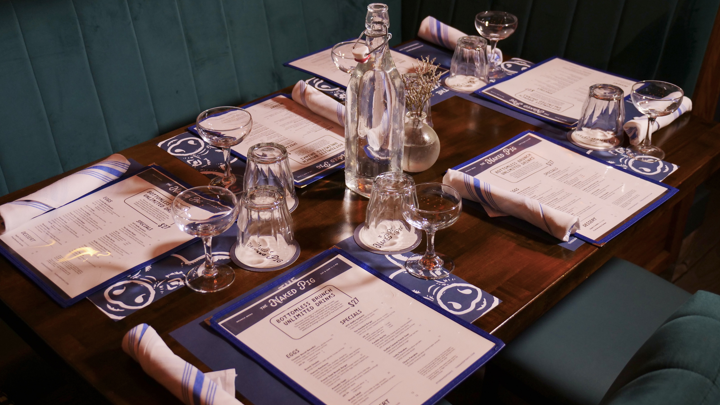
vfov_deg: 27.1
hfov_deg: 46.4
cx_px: 362
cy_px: 187
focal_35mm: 44
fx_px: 840
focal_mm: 20
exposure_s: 1/60
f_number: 2.8
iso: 640
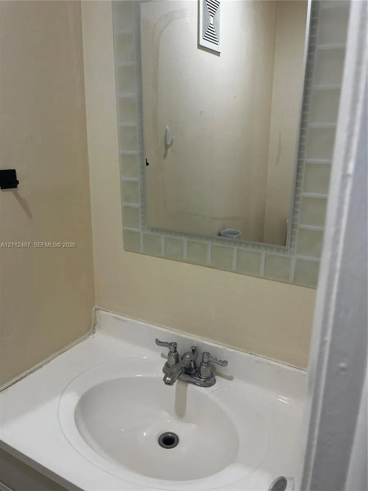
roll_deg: -1.4
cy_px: 246
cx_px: 184
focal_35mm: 26
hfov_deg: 53.1
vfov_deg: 67.3
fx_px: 369
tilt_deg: -14.1
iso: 80
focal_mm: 5.1
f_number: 1.6
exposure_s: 1/120
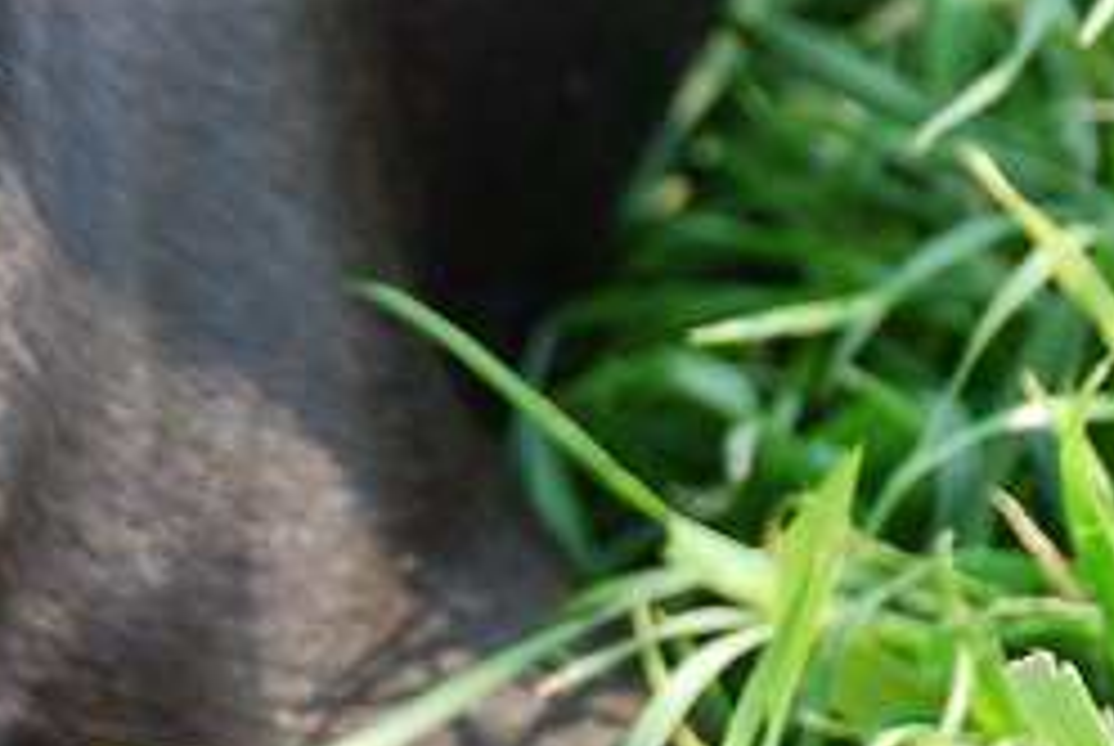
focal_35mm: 434
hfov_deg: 4.7
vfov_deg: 3.2
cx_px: -557
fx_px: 13446
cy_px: -281
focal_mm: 70
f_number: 5.6
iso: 220
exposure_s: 1/125
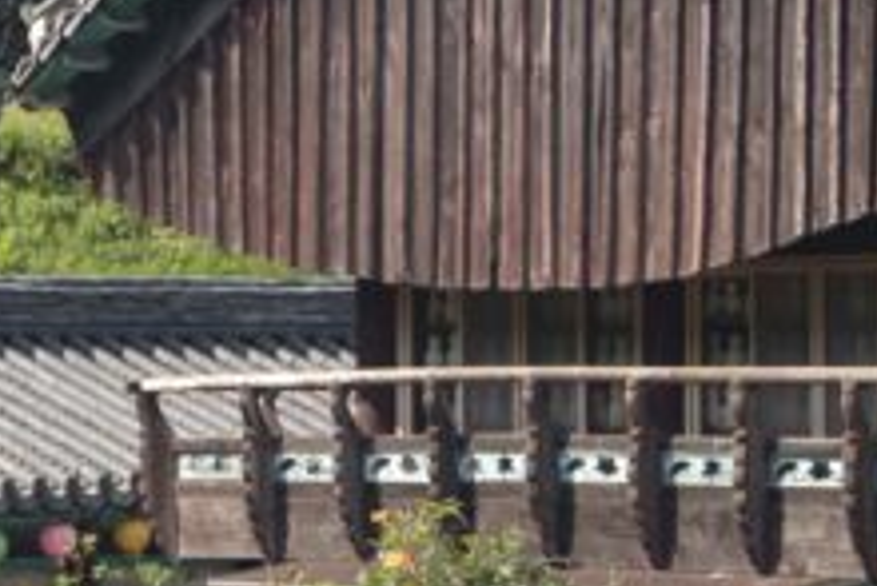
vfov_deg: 4.9
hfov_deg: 7.2
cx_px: -542
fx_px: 6801
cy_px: 321
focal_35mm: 279
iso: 100
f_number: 8
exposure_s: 1/80
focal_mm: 60
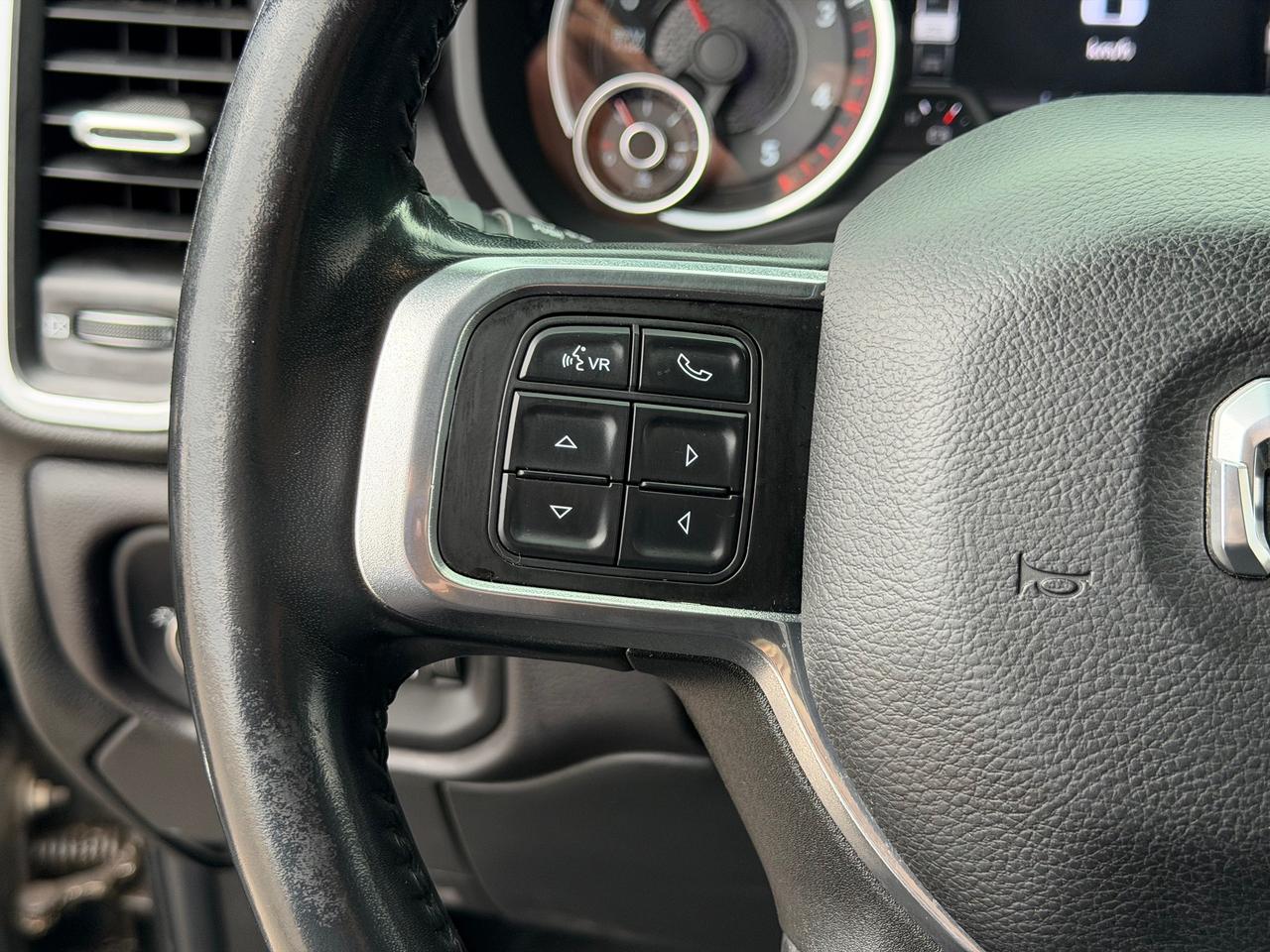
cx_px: 635
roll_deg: +0.6
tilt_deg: -29.5
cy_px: 476
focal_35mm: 48
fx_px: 1761
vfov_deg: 30.3
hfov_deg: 39.7
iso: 125
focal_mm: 6.76
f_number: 1.78
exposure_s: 1/174
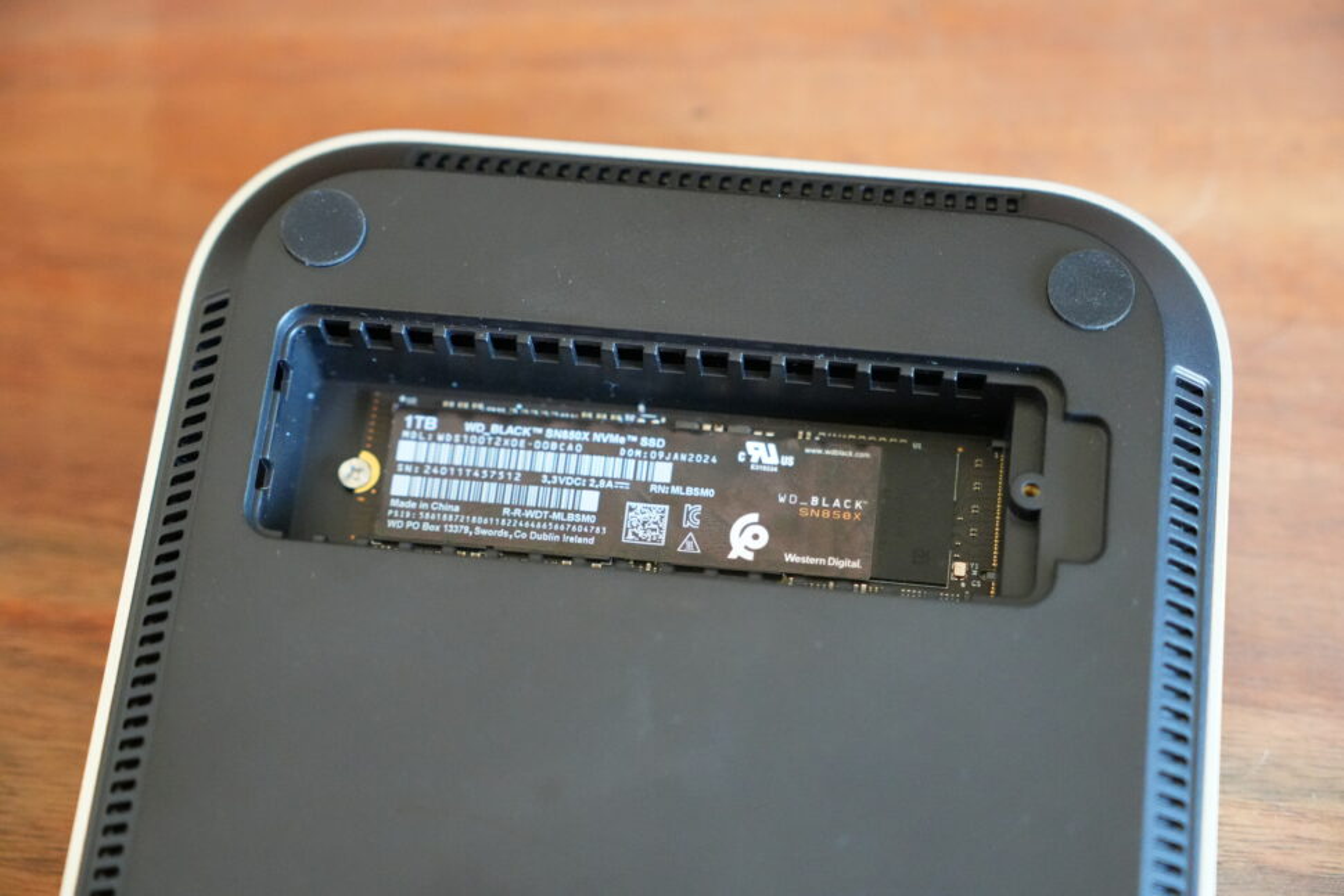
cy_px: 448
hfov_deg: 29.2
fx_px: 2576
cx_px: 672
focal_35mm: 69
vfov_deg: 19.7
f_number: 2.8
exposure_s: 1/200
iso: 6400
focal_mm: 46
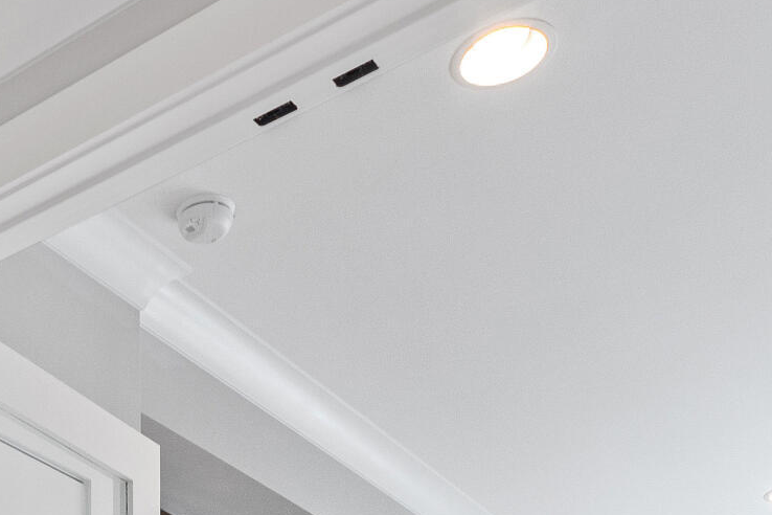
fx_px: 1308
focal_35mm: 61
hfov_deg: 29.8
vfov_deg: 17.1
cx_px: -61
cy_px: 998
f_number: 8
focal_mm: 10
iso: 100
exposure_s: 1/2
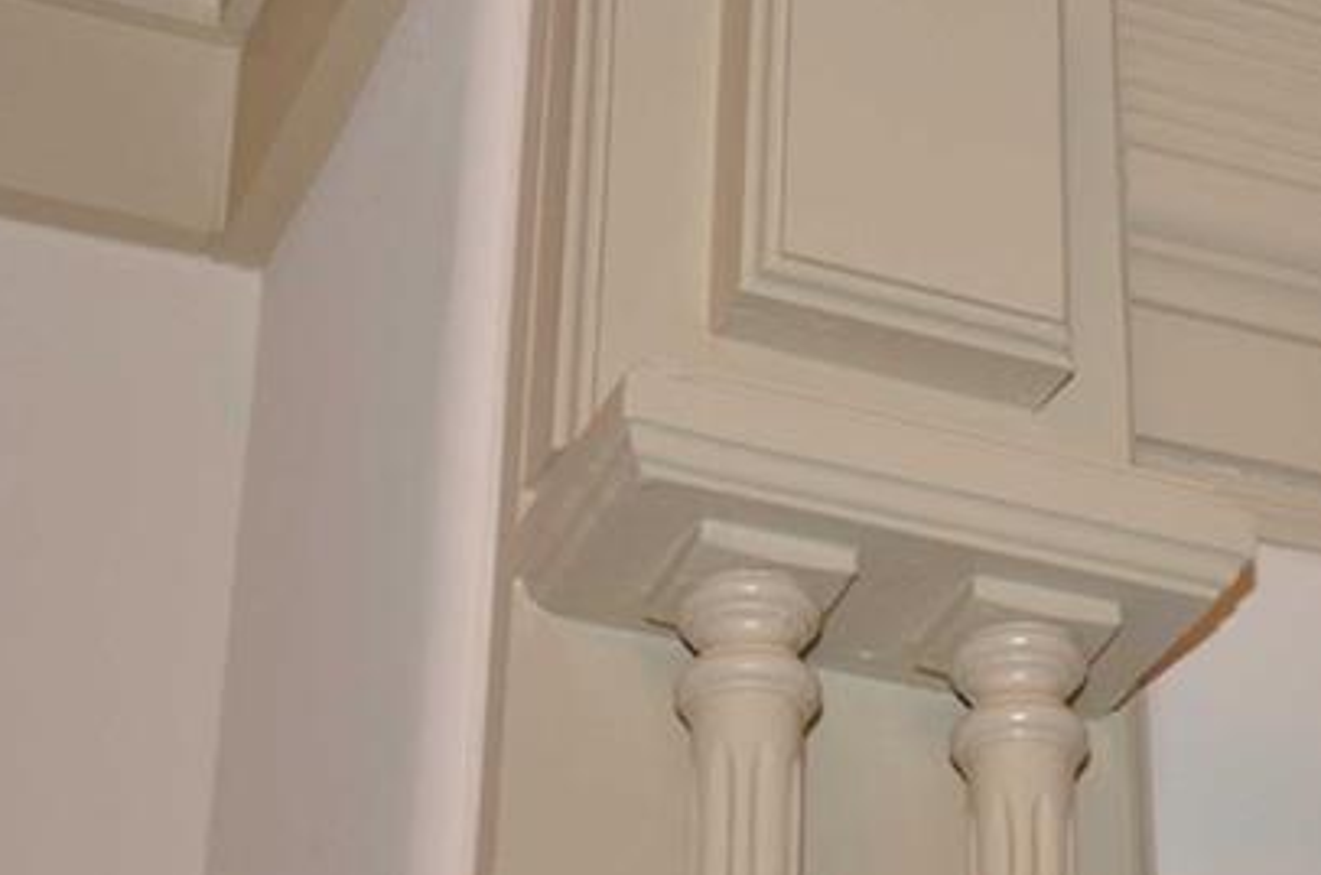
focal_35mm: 106
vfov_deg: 12.9
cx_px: 1318
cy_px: 311
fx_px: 3882
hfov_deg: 18.8
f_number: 4
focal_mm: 28
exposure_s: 1/60
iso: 800
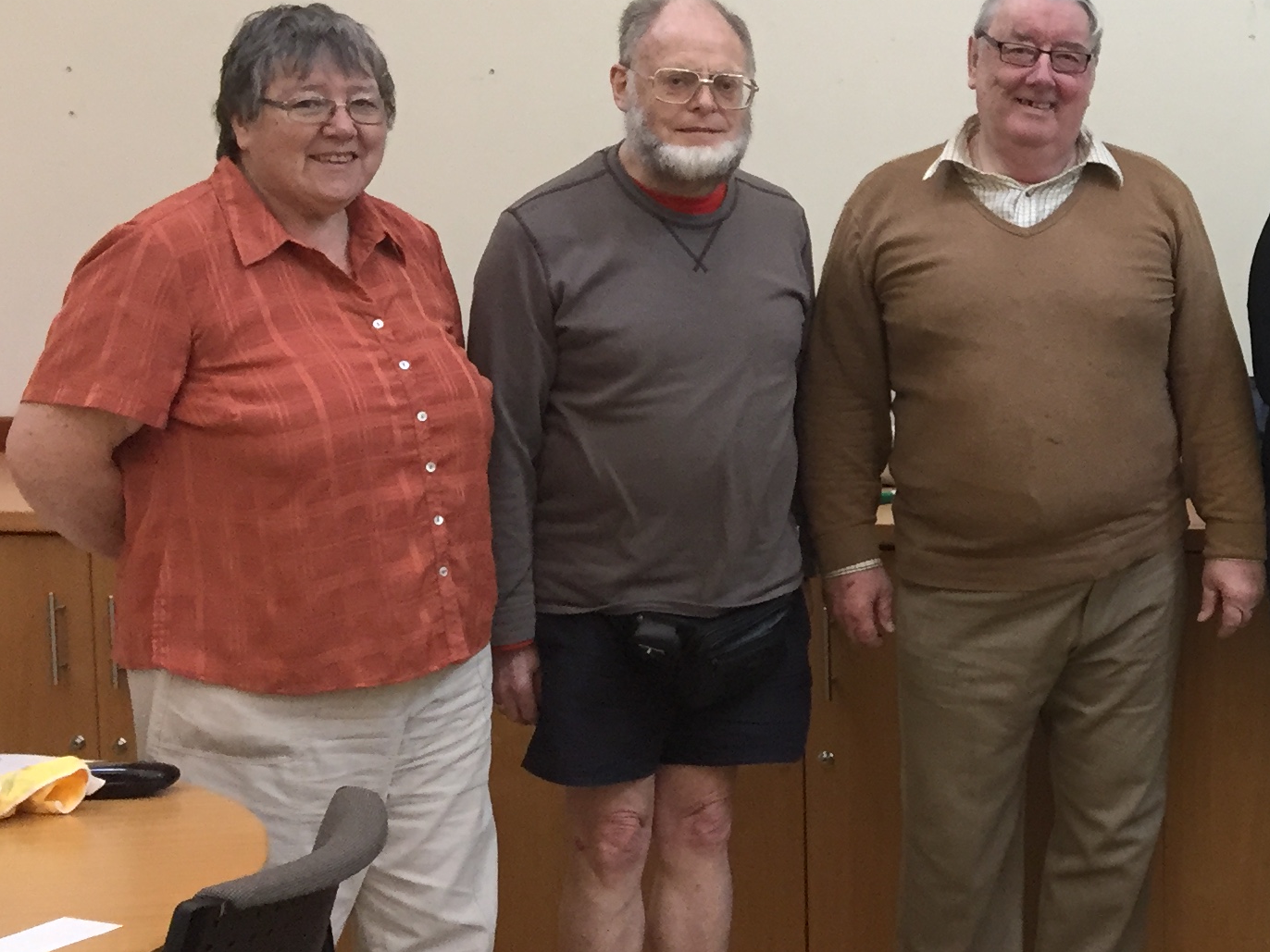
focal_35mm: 69
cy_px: 393
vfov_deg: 21.3
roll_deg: -0.3
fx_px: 2531
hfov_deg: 25.5
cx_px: 1495
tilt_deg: -6.0
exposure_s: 1/33
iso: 160
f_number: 2.2
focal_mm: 4.15
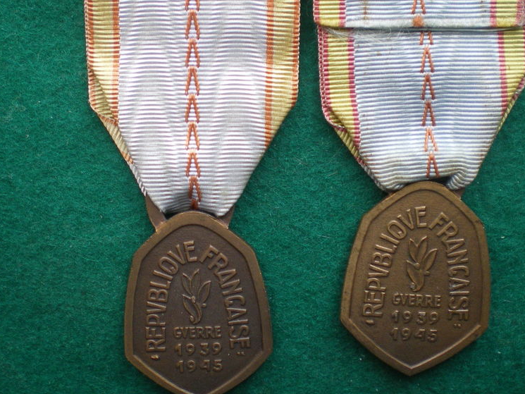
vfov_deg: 28.5
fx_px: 774
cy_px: 173
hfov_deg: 37.5
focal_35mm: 51
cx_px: 254
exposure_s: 1/50
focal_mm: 6.3
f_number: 3.1
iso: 160
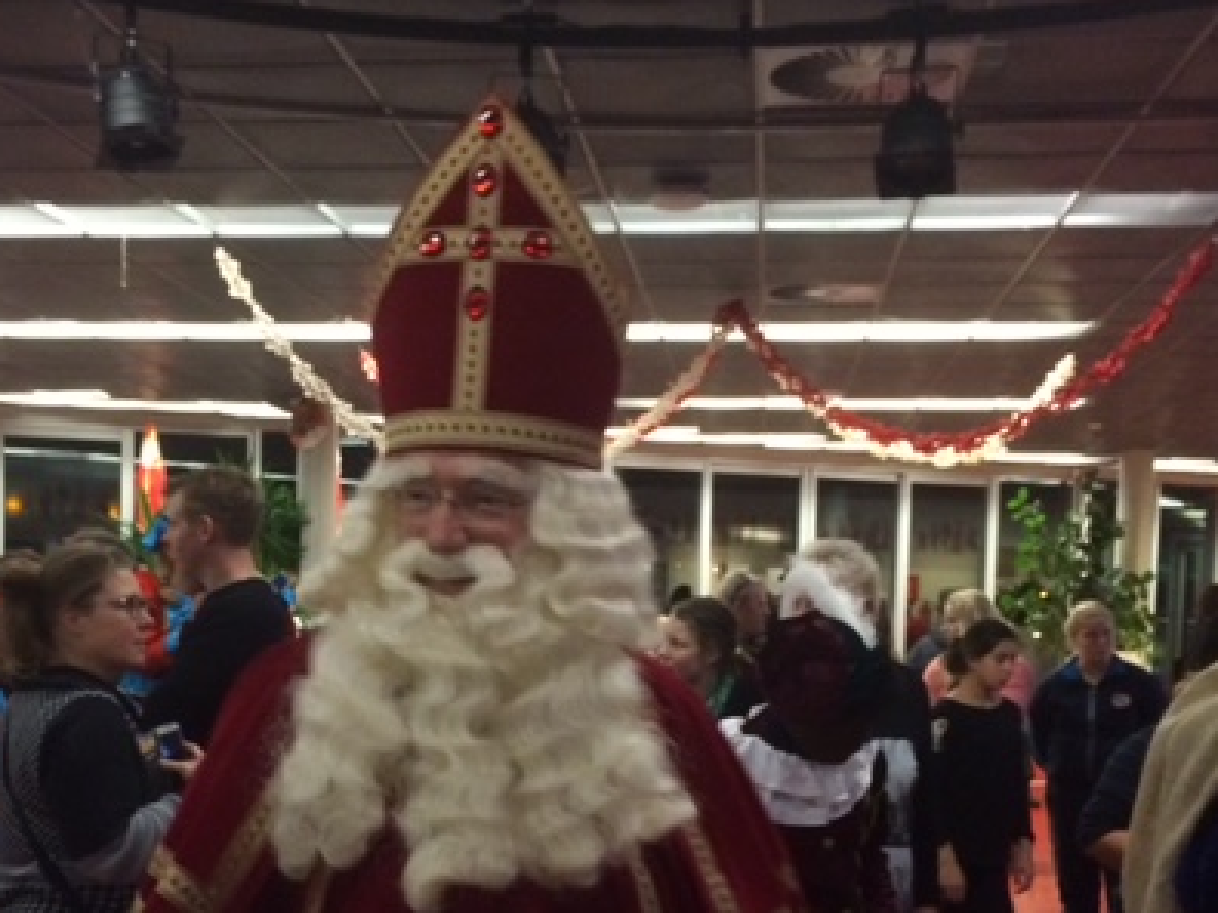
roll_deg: -1.0
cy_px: 703
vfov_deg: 30.3
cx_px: 509
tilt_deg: -4.8
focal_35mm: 47
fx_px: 1653
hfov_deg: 40.3
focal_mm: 4.15
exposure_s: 1/17
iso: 250
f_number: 2.2
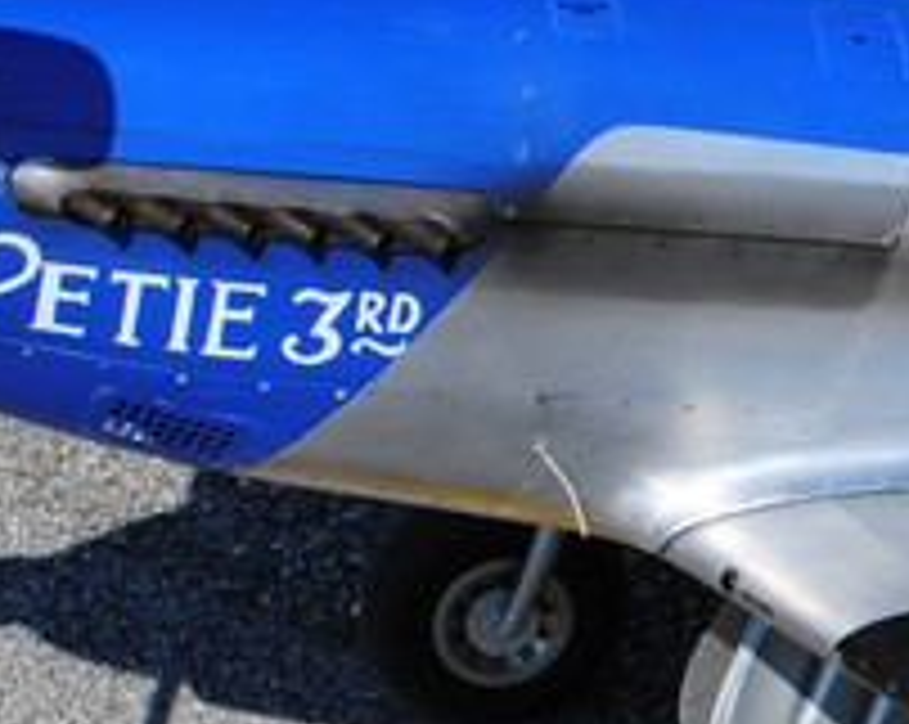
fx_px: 6726
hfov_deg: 7.5
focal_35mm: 250
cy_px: 434
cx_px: 1710
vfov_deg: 6.2
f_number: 9
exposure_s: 1/320
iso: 100
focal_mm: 35
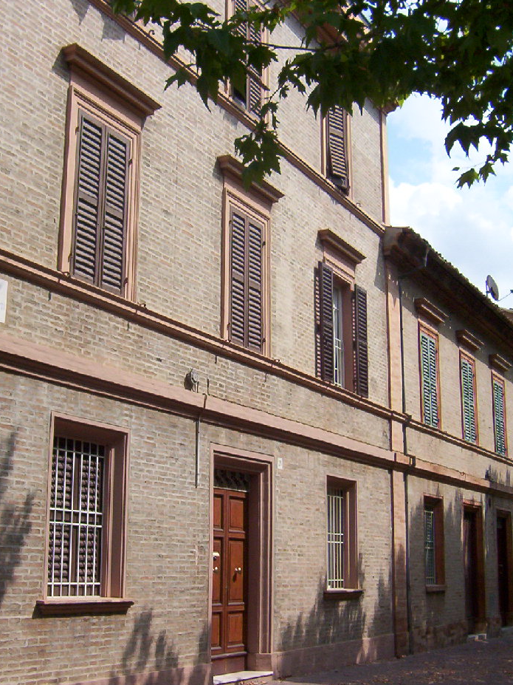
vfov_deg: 41.2
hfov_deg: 31.4
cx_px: 201
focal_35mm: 46
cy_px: 352
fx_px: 909
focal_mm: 5.54
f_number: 5.24
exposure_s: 1/784
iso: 100
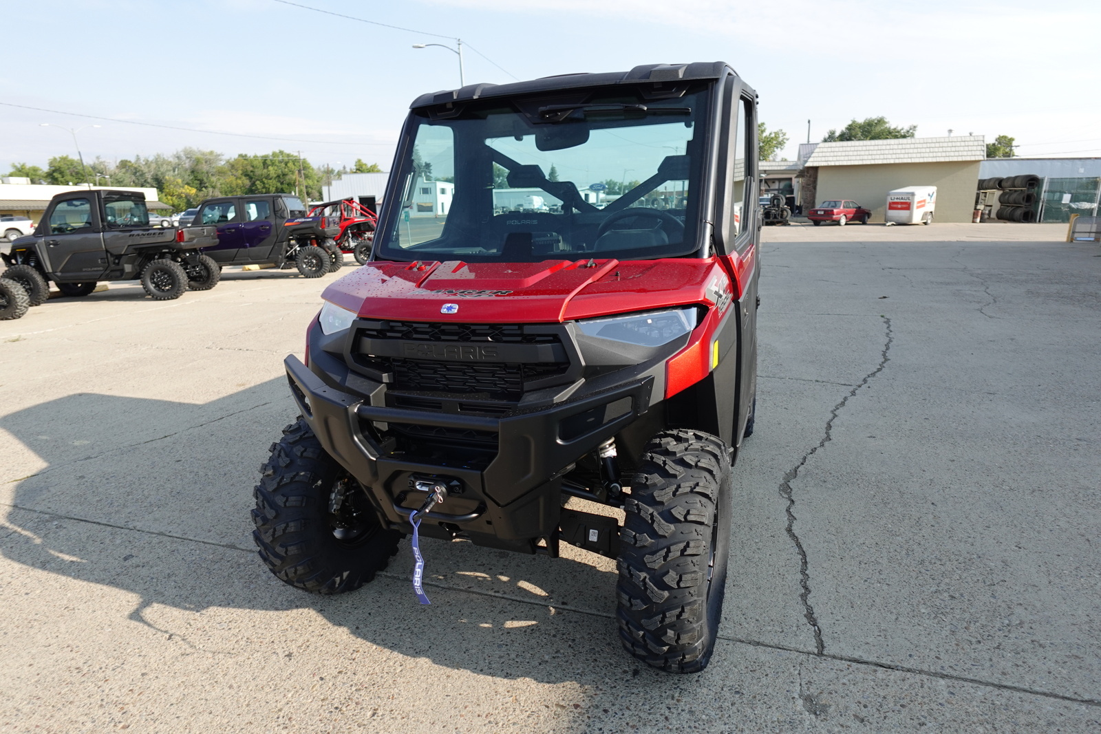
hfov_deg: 84.0
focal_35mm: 20
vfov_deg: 61.9
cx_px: 550
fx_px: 612
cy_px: 367
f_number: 2
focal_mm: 7.6
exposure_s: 1/1600
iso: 125
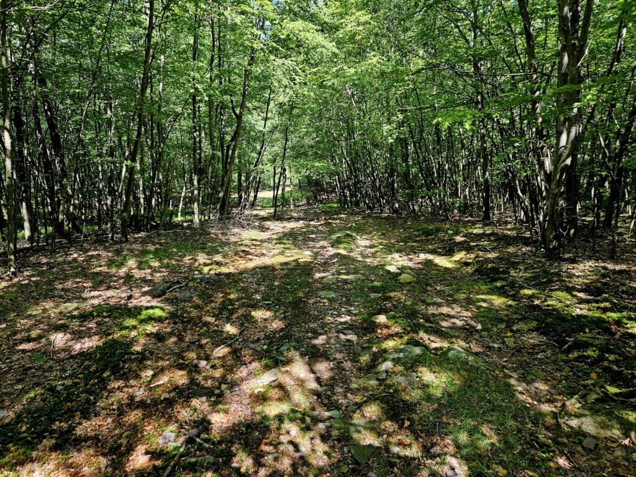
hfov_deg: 73.9
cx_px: 318
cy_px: 238
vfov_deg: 58.9
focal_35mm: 23
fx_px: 423
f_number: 1.8
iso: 40
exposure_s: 1/182
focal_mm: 5.4
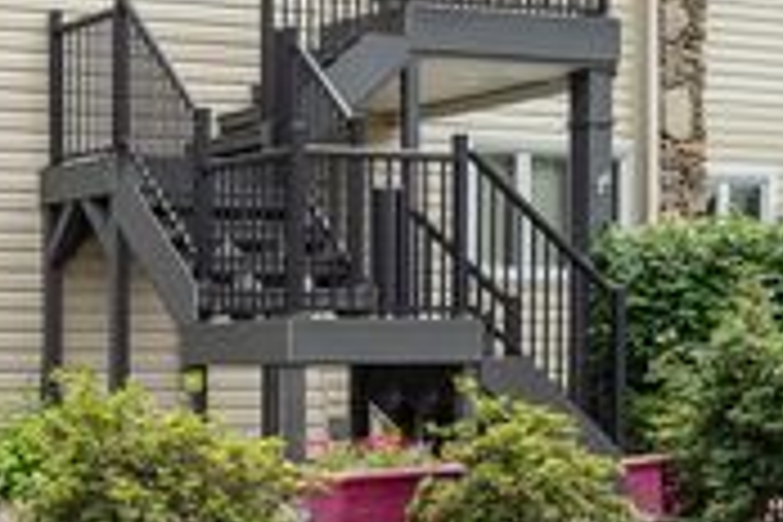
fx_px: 1870
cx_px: -90
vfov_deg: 15.6
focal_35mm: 86
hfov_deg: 22.3
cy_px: 25
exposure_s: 1/500
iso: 250
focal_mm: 30
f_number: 7.1
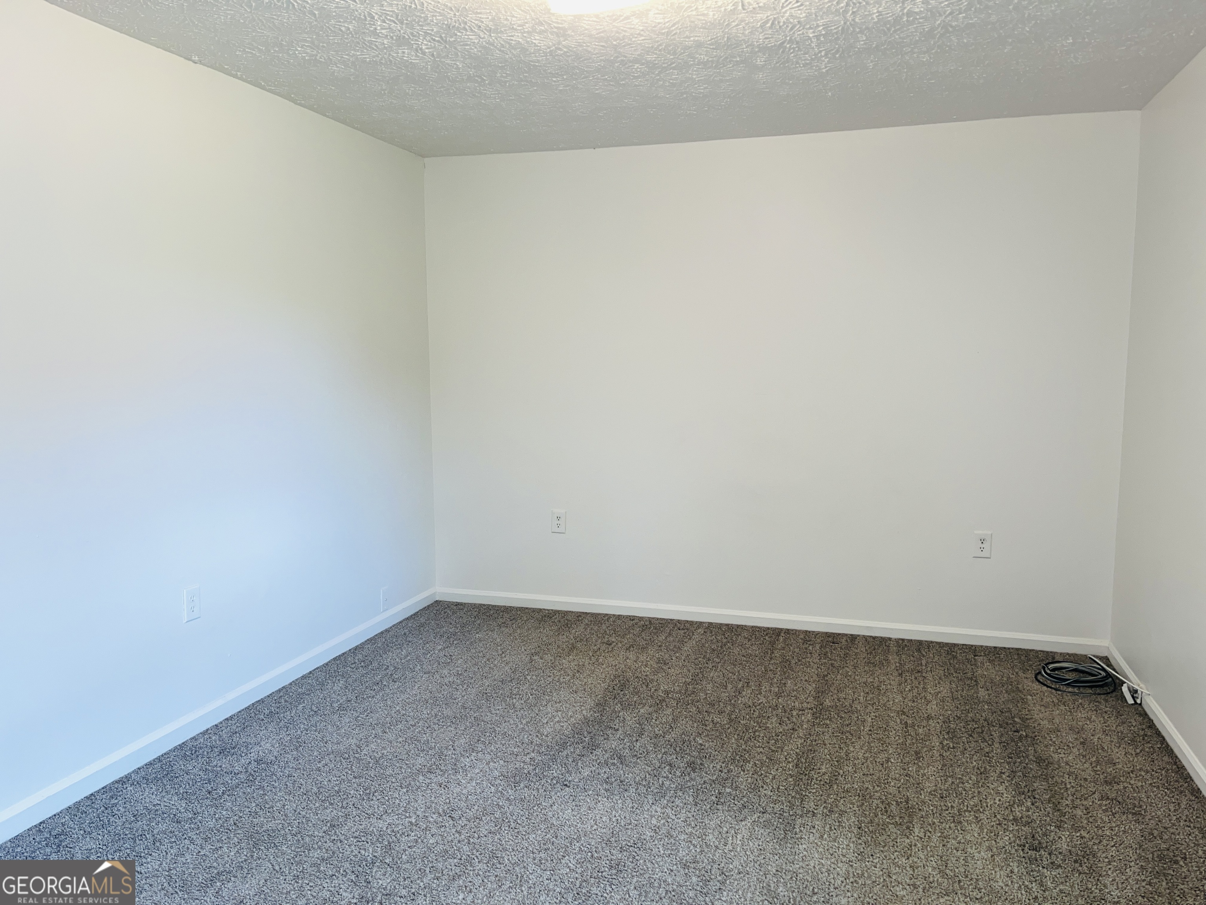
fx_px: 906
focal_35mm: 26
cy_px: 452
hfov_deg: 67.3
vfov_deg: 53.1
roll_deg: -0.4
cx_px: 603
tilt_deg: -7.0
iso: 40
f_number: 1.6
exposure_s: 1/22
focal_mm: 5.1
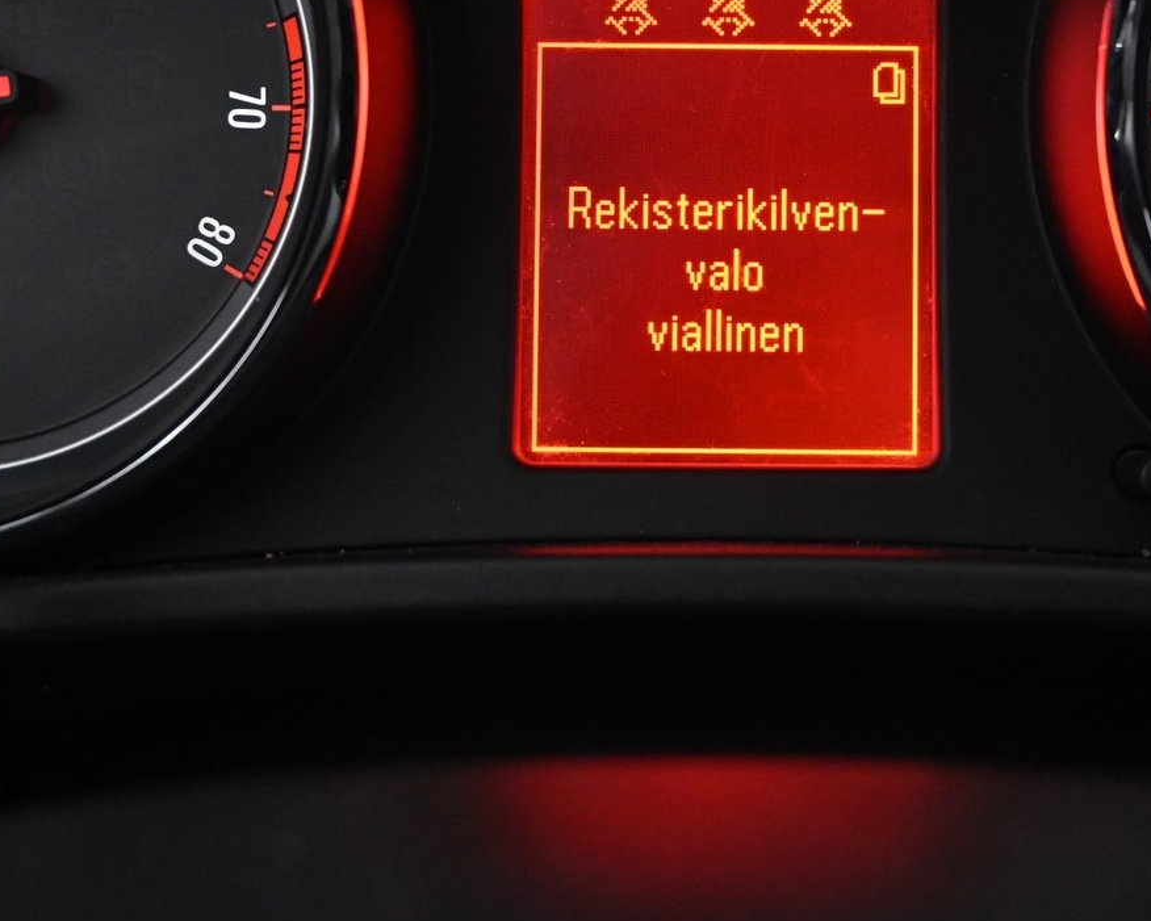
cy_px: 231
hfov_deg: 31.4
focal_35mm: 60
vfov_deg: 25.2
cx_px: 695
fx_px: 2040
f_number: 4.2
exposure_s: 1/30
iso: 3200
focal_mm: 23
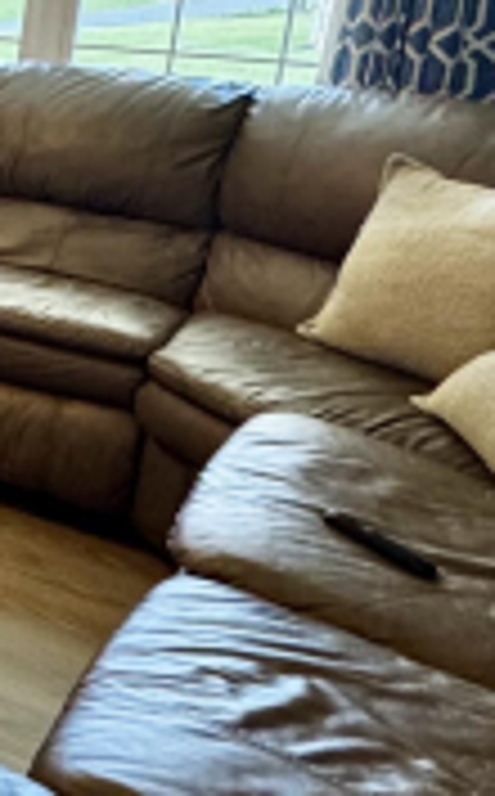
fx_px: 1214
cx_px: -641
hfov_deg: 15.3
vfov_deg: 35.3
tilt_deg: -12.8
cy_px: 175
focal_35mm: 56
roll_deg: -2.4
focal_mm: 2.22
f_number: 2.2
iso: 400
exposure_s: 1/60
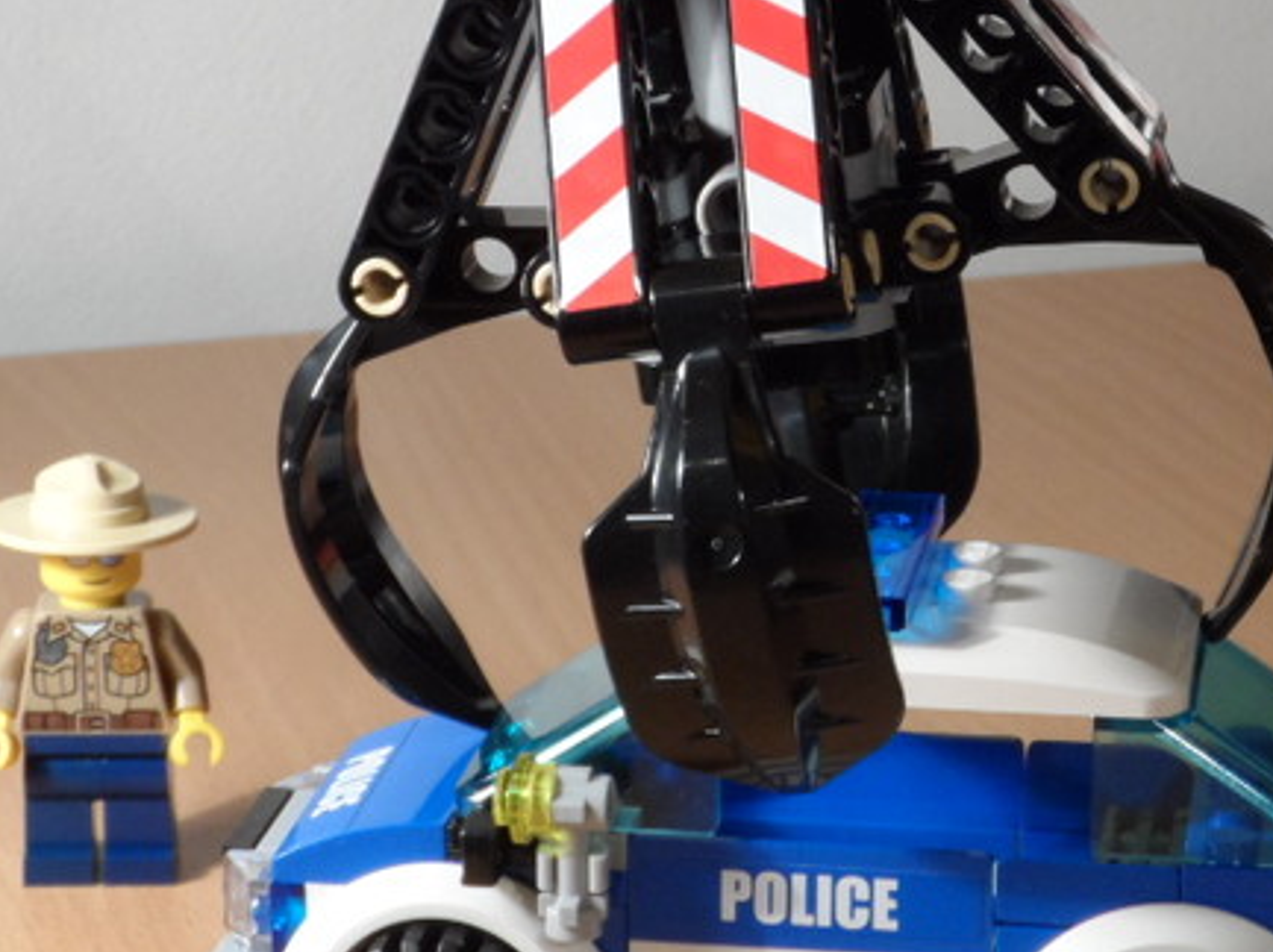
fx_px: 4740
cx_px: 991
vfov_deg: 11.5
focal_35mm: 129
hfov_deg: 15.2
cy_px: 328
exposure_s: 1/30
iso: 200
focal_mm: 10.2
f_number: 4.2
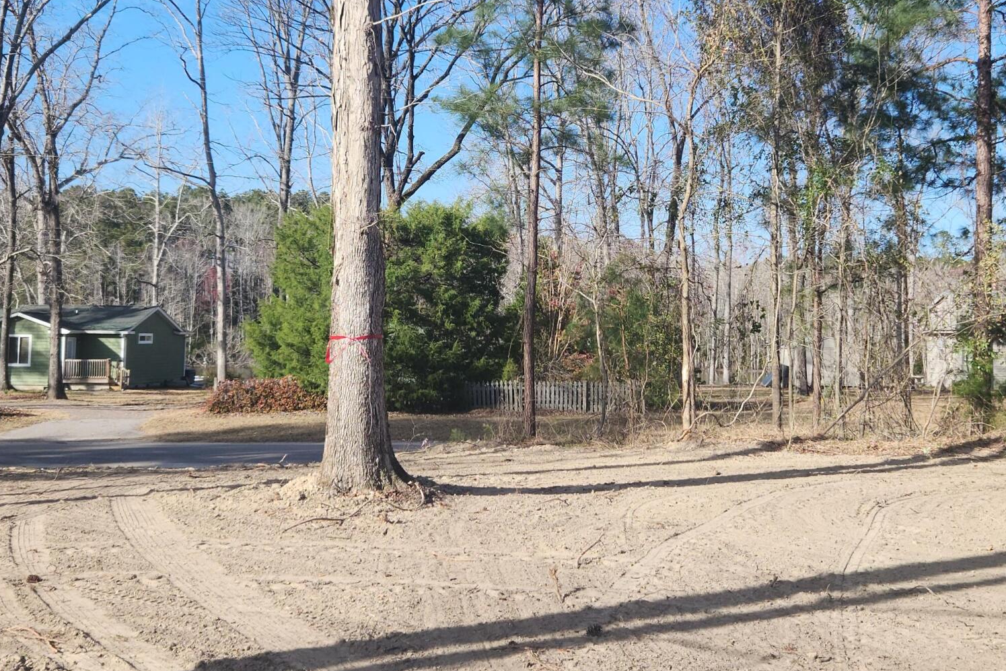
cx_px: 563
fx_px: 1341
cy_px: 243
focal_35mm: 48
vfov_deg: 28.0
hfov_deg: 41.0
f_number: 1.8
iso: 20
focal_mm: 5.4
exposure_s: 1/914
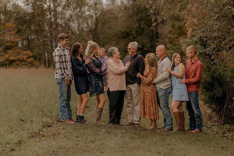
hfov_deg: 23.9
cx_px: 117
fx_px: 552
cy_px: 78
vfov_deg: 16.1
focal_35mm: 85
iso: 125
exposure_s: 1/800
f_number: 2.8
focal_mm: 85
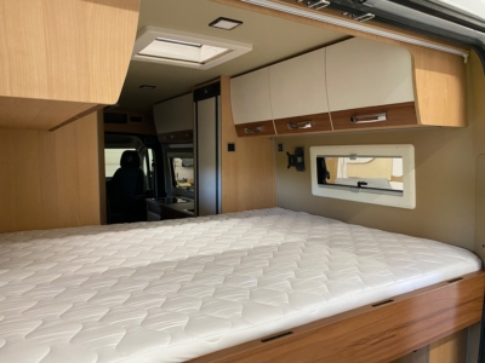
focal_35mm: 26
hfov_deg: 67.3
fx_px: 364
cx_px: 242
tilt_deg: -6.3
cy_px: 182
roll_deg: -0.7
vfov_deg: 53.1
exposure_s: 1/50
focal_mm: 4.25
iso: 250
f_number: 1.8
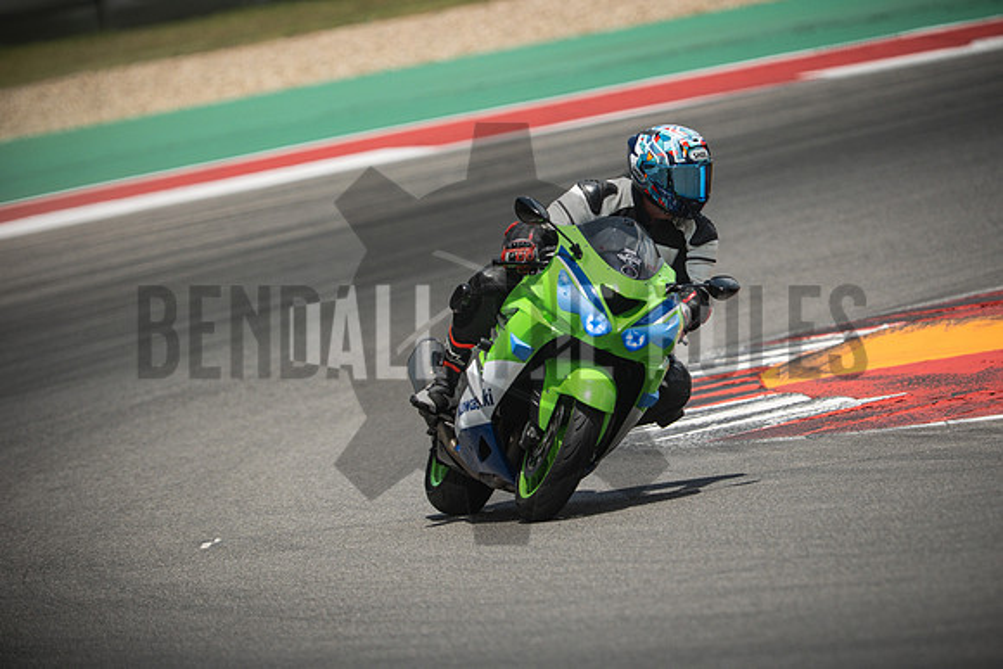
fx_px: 11704
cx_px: 502
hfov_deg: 4.9
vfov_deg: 3.3
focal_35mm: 420
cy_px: 334
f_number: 2.8
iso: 400
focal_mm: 280
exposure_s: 1/4000
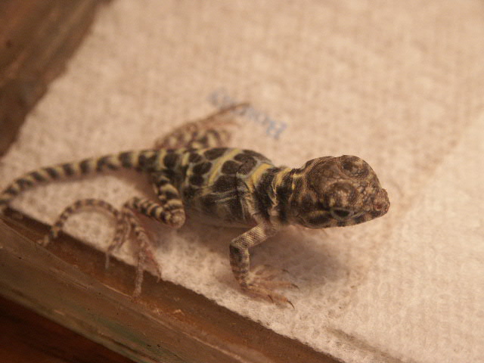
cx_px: 242
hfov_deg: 11.6
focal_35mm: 170
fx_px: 2377
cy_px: 182
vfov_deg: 8.7
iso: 200
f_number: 3.5
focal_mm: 42.97
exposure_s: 1/90
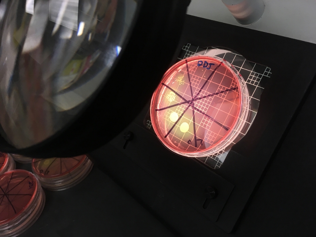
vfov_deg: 48.2
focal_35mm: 29
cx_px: 158
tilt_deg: -43.0
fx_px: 265
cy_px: 118
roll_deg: +12.1
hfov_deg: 61.7
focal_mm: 4.15
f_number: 2.2
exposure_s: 1/40
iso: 25
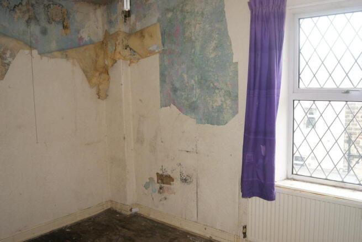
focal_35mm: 30
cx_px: 181
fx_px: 302
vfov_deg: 43.6
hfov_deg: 61.9
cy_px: 121
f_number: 5.6
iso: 400
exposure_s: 1/60
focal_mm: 20
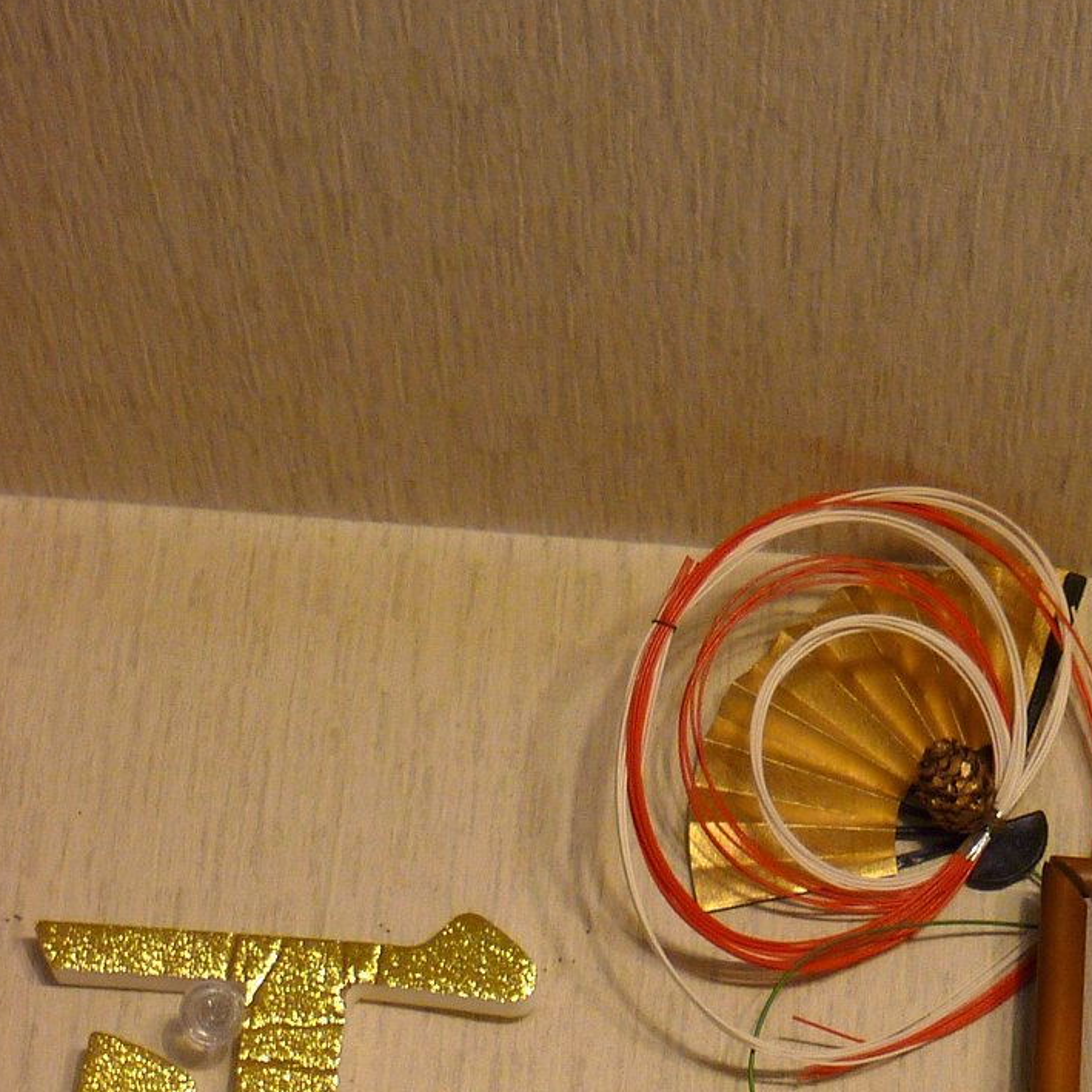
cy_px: 883
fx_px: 4283
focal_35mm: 120
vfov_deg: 14.4
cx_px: 1548
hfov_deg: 13.8
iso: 100
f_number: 3.7
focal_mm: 8.3
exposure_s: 1/8
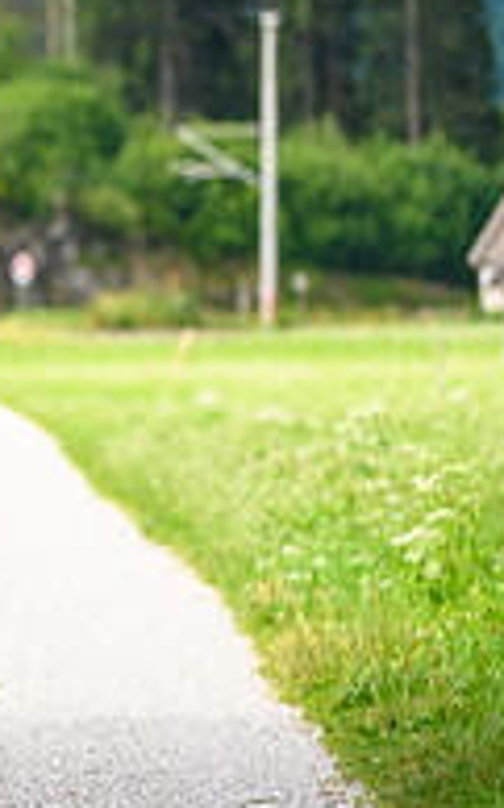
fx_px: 7791
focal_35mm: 354
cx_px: -479
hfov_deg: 3.7
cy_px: 317
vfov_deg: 5.9
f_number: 4
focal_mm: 116
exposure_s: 1/1000
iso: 125
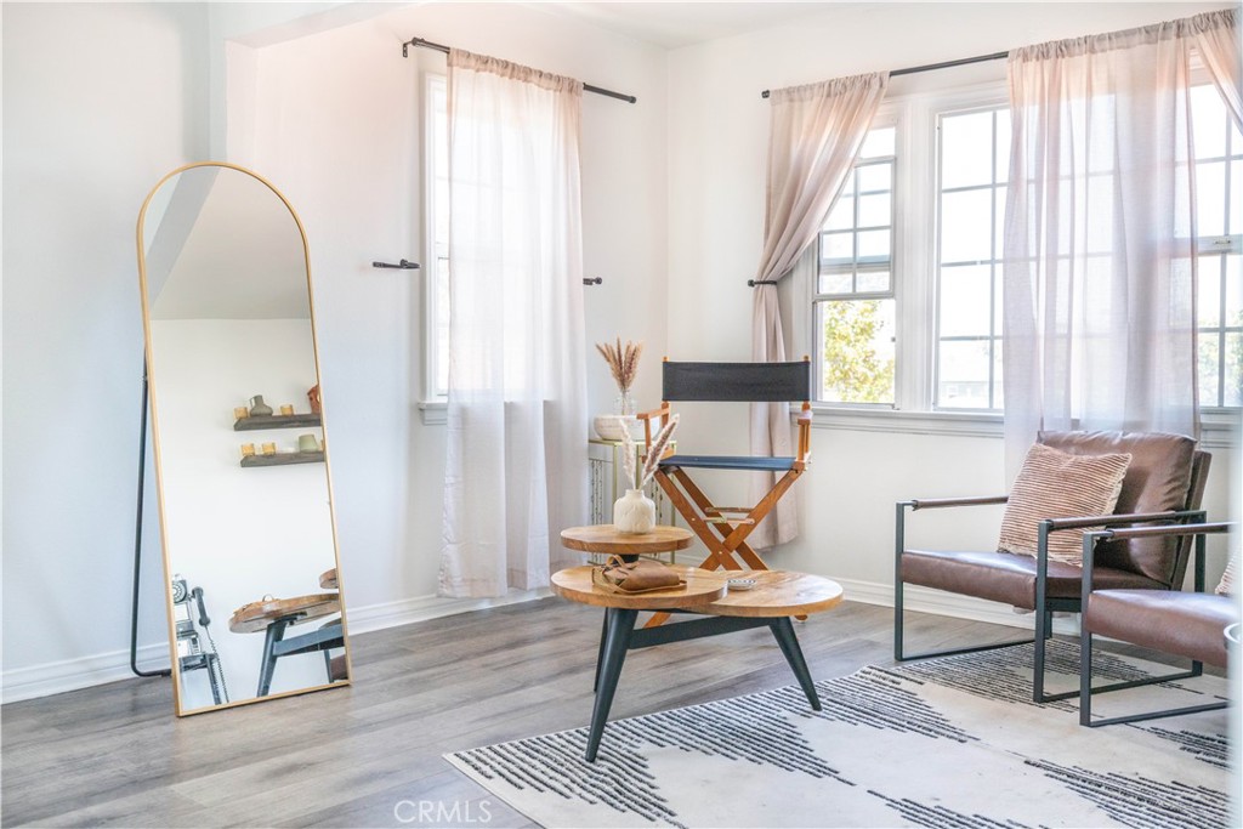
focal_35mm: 35
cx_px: 622
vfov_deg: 37.9
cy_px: 414
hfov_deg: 54.4
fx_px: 1209
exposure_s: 1/250
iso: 1000
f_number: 4.5
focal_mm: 35
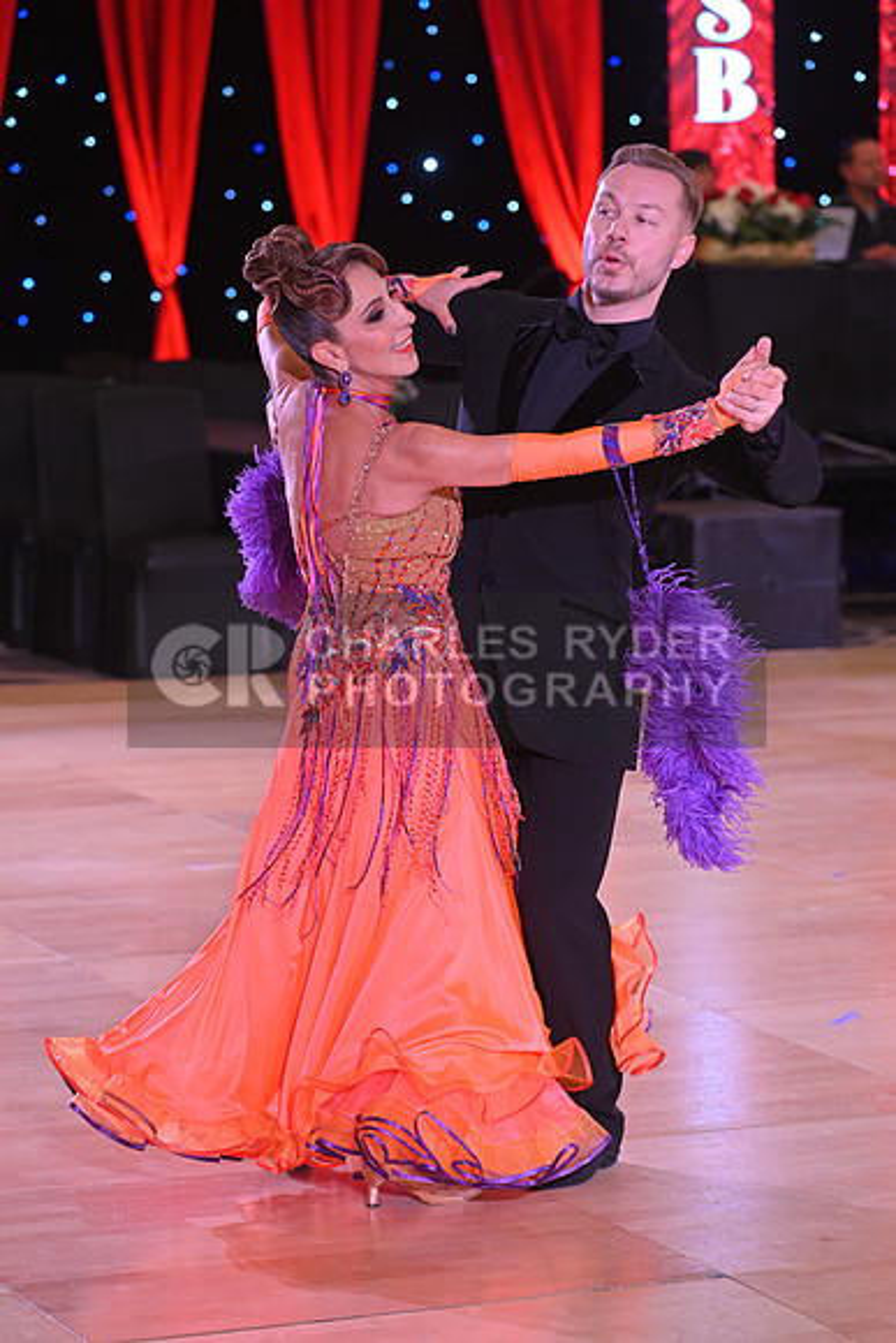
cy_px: 672
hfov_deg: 12.2
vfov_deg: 18.3
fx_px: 4179
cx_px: 448
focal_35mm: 112
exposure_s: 1/320
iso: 3200
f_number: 5
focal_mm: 112
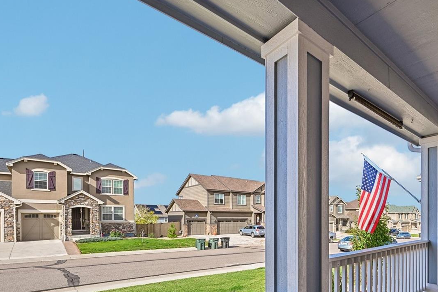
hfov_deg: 78.1
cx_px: 299
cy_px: 216
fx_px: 255
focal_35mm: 21
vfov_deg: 56.8
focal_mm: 14
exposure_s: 1/60
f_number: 8
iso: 64
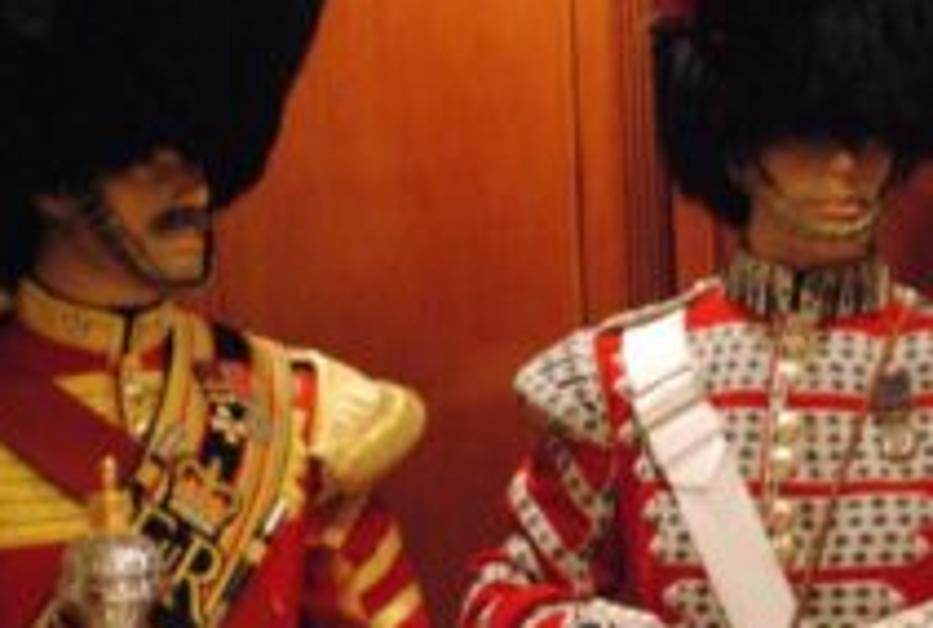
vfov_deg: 15.5
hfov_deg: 22.5
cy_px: 363
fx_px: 2313
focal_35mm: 89
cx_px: 725
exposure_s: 1/20
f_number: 3.5
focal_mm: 28
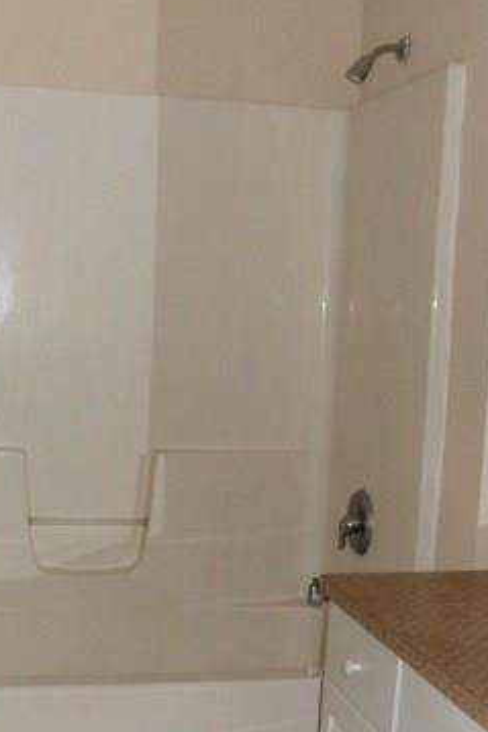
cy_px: 425
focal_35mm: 52
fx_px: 1056
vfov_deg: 38.1
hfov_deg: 26.0
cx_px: 200
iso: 200
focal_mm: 5.05
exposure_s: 1/60
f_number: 2.8
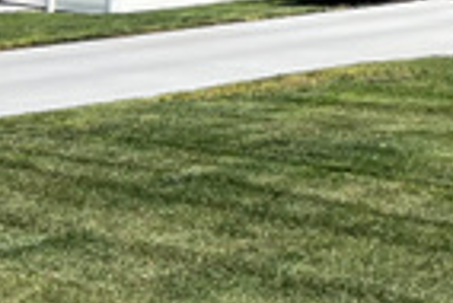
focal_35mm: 122
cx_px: 884
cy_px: -166
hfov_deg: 14.2
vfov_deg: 10.8
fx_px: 1537
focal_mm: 5.7
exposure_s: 1/5587
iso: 50
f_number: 1.5
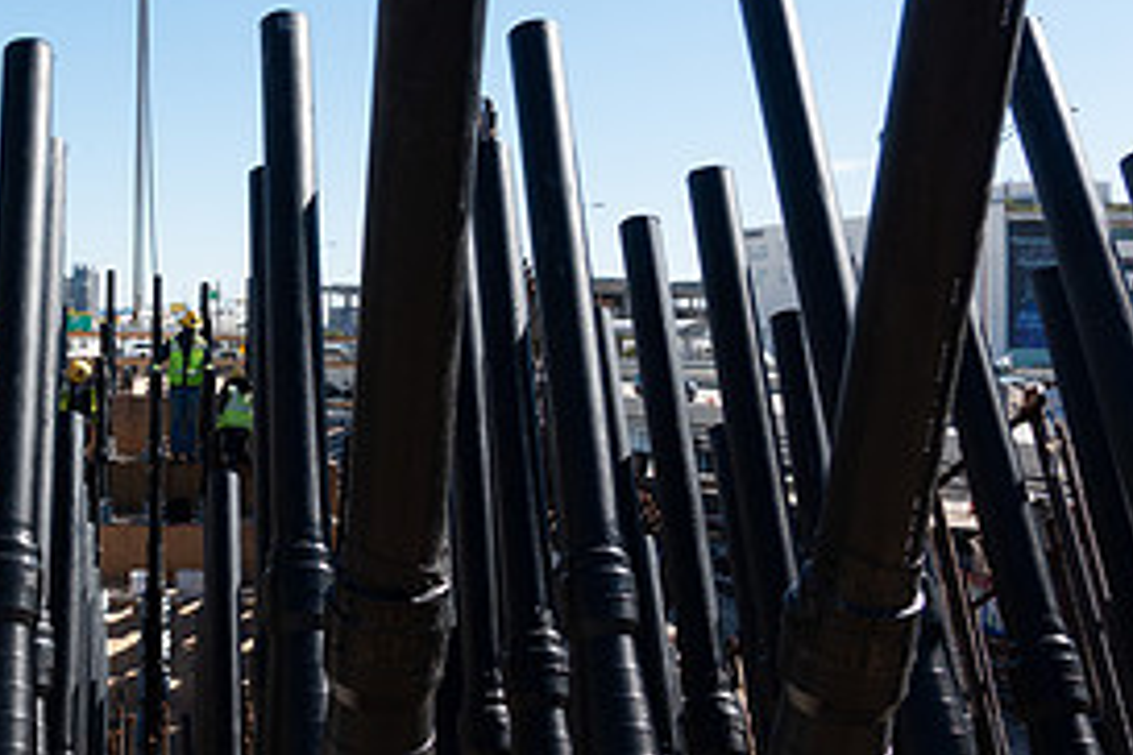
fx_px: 1605
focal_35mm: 51
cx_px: 145
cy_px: 276
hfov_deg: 36.8
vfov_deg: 26.4
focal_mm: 8.8
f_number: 4
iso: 125
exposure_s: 1/800
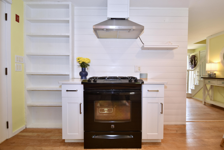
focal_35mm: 15
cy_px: 75
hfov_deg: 100.4
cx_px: 112
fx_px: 93
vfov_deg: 77.3
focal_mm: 10
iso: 360
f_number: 4
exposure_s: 1/60
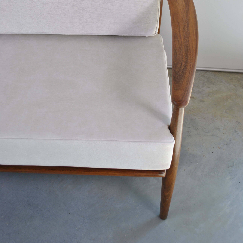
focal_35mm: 46
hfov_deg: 36.8
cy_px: 64
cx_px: 122
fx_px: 365
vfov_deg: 36.0
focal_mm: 24
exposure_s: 1/40
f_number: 5.6
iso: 100
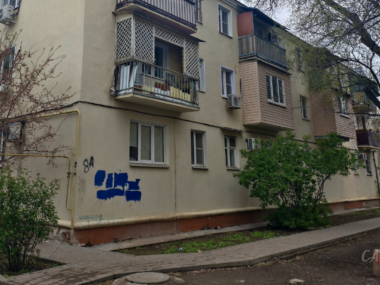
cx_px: 143
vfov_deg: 39.7
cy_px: 74
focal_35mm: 35
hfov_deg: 52.1
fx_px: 384
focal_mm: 6.54
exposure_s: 1/257
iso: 72
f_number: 1.57
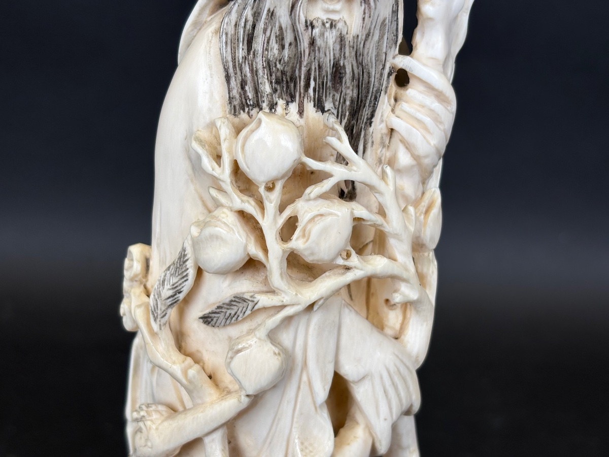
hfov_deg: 36.8
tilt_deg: -17.4
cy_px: 228
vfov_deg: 28.0
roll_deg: -0.9
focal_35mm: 52
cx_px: 304
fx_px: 915
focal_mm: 5.96
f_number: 1.6
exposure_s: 1/210
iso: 40
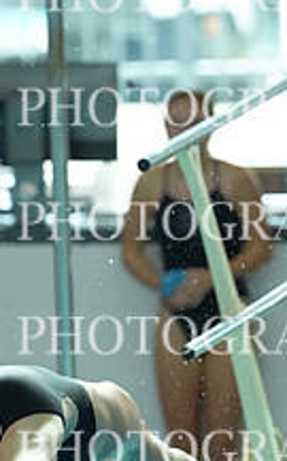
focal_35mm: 1091
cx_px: 3
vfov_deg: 1.9
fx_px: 13699
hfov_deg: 1.2
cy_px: 278
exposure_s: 1/2000
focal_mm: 400
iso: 4000
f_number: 4
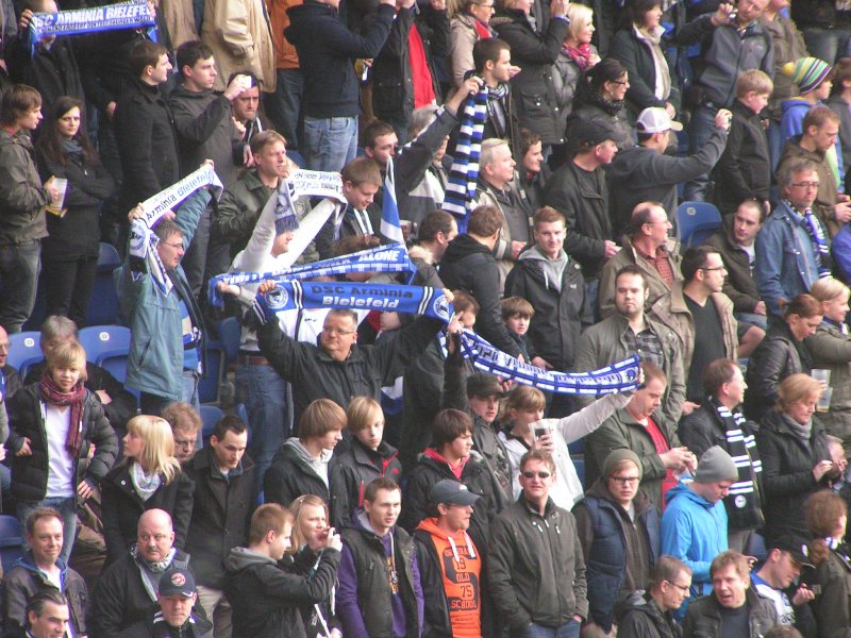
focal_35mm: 340
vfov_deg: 4.4
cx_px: 426
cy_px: 319
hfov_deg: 5.8
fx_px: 8359
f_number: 3.5
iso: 200
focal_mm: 52
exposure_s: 1/320
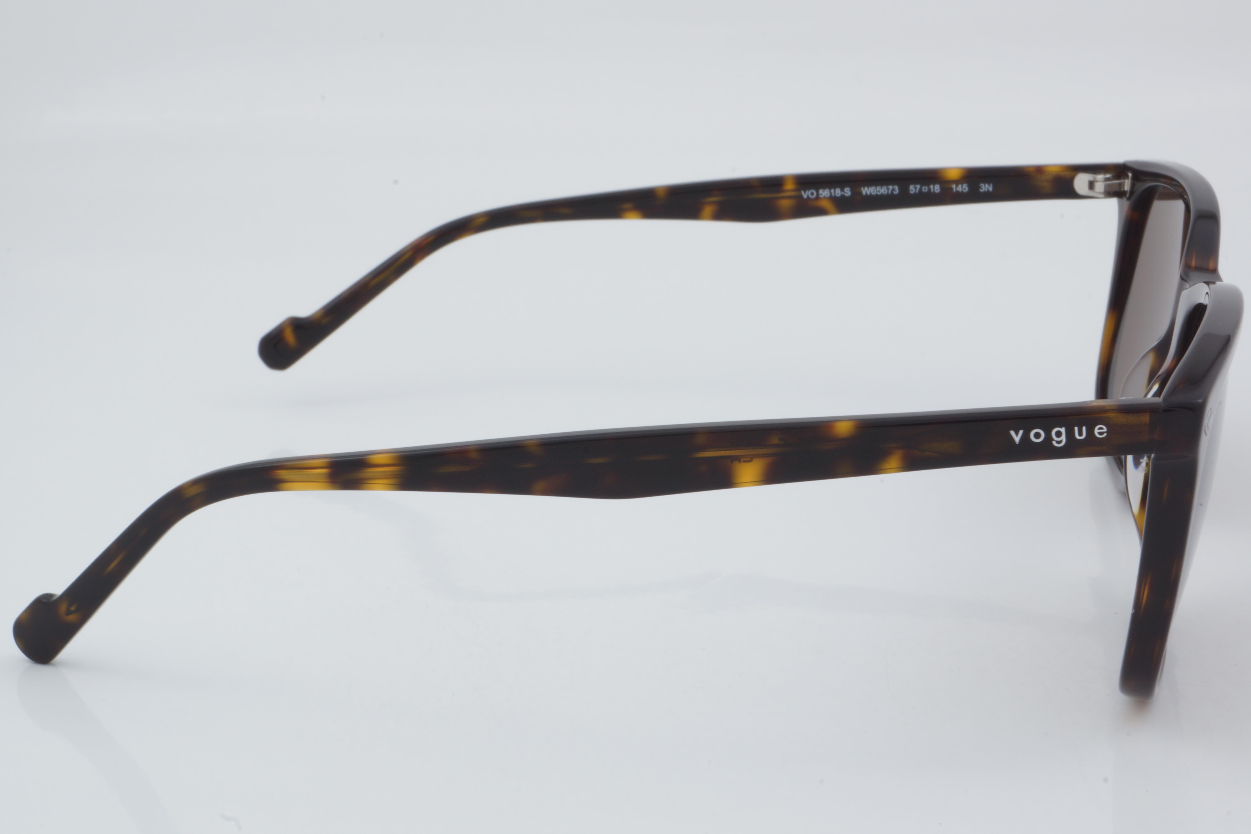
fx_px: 2606
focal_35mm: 75
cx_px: 626
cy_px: 417
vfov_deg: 18.2
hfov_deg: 27.0
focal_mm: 50
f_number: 32
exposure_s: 1/3
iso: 100
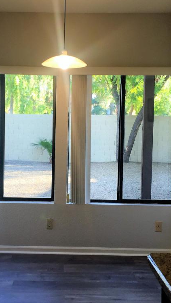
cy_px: 152
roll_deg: -0.6
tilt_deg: -3.9
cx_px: 56
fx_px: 347
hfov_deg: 27.5
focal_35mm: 43
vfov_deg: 47.4
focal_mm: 4.15
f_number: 2.2
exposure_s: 1/60
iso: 32
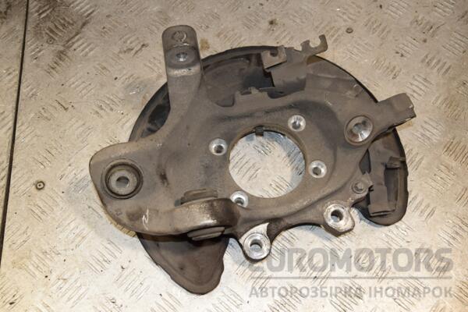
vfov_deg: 31.9
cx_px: 234
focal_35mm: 42
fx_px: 546
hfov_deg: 46.4
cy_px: 156
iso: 800
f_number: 7.1
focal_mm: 28
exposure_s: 1/200
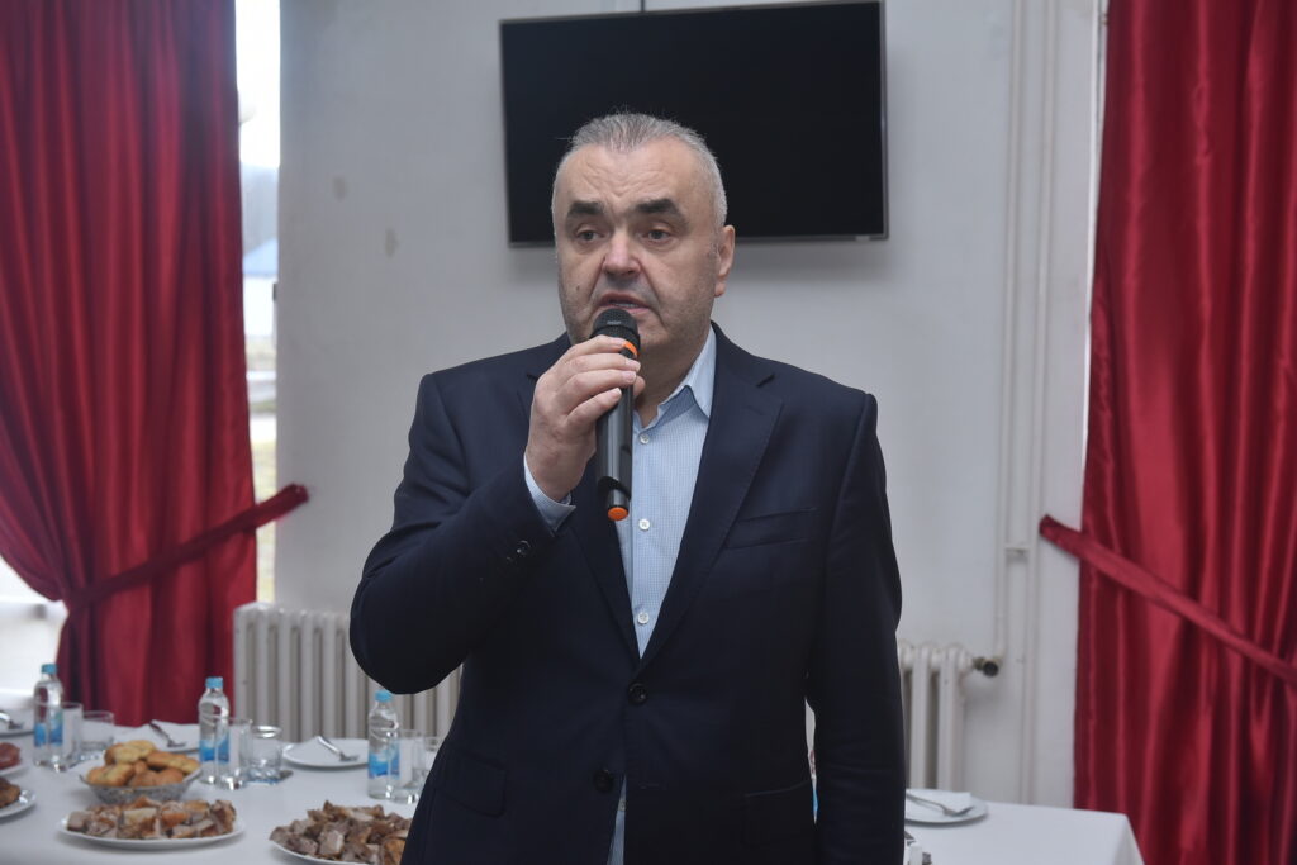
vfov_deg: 24.6
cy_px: 432
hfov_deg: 36.2
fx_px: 1982
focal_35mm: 55
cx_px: 648
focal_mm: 55
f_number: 5.6
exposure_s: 1/200
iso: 500
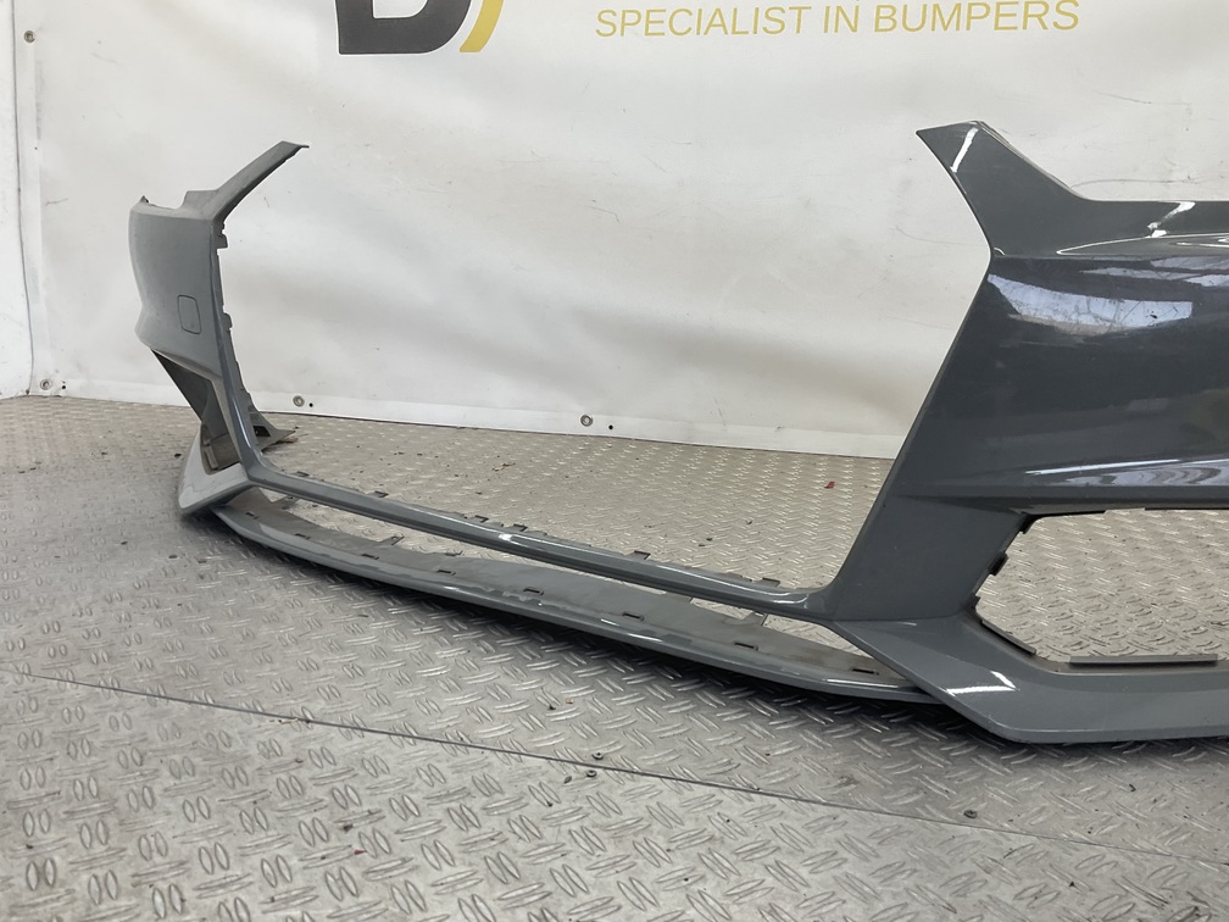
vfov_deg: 48.2
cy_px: 461
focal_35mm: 29
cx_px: 614
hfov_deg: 61.7
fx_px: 1030
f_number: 1.8
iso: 25
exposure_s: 1/120
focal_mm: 3
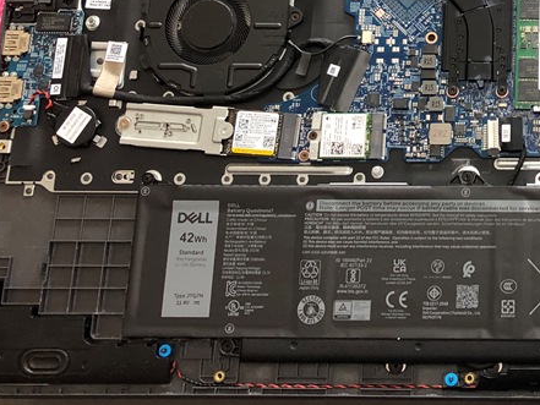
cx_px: 562
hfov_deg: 27.7
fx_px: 1014
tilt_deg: -73.2
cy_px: -13
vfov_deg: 21.7
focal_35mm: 65
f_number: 1.8
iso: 40
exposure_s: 1/33
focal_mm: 3.99
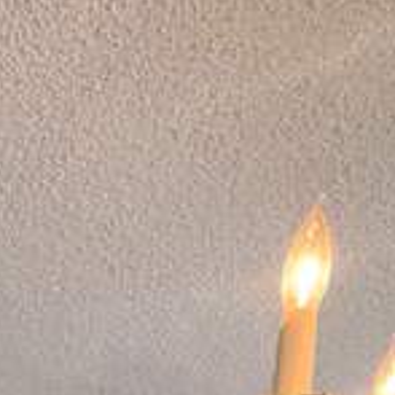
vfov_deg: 20.1
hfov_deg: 30.9
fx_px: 645
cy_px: 763
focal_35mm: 50
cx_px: -21
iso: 400
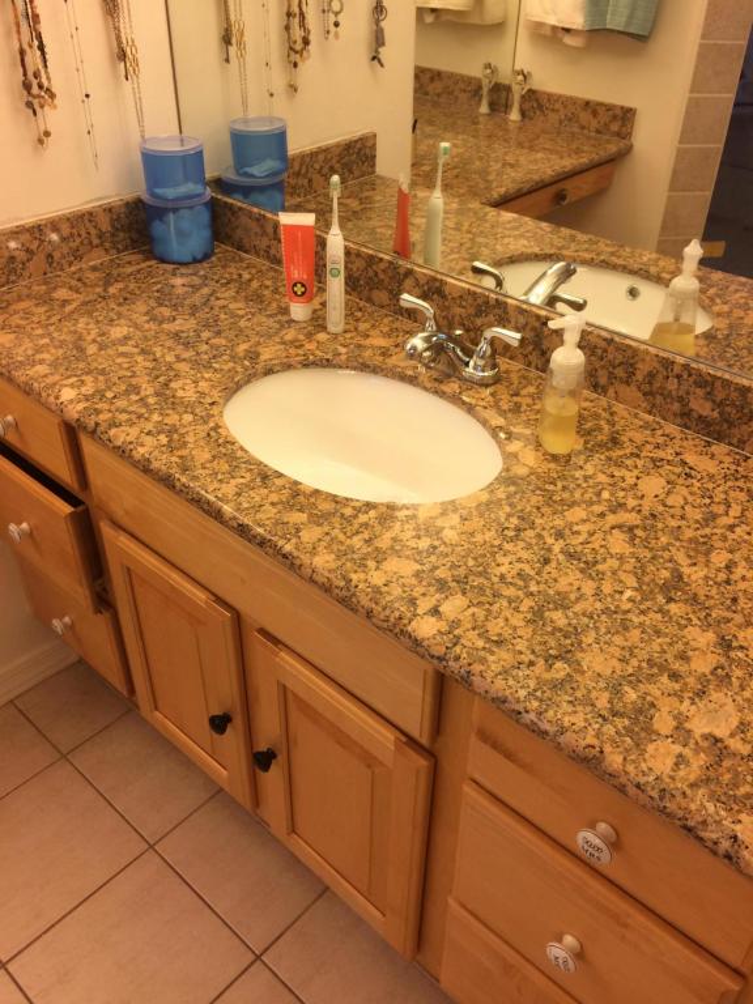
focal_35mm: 29
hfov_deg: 48.2
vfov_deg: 61.7
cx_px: 376
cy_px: 502
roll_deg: +2.0
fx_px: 841
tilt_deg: -35.0
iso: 40
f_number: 2.2
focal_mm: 4.15
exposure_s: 1/30
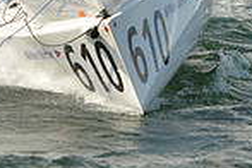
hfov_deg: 4.2
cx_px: 115
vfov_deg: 2.8
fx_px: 3444
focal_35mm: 492
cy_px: -90
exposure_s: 1/1600
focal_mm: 125
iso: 400
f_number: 9
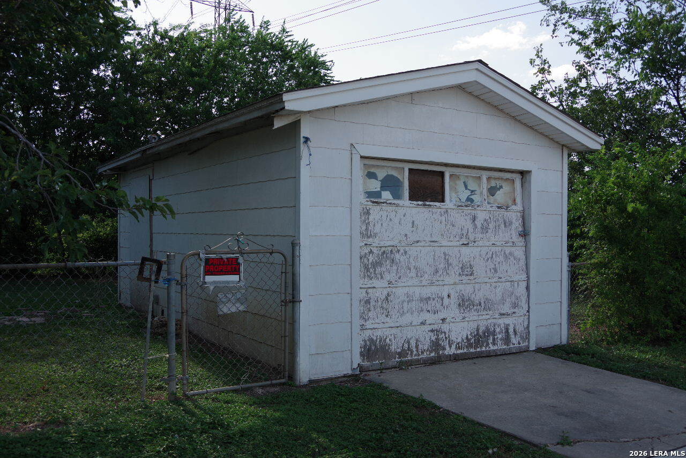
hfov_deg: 60.3
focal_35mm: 31
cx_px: 343
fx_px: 591
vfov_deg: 42.3
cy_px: 229
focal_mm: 21
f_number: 5
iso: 200
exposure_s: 1/400
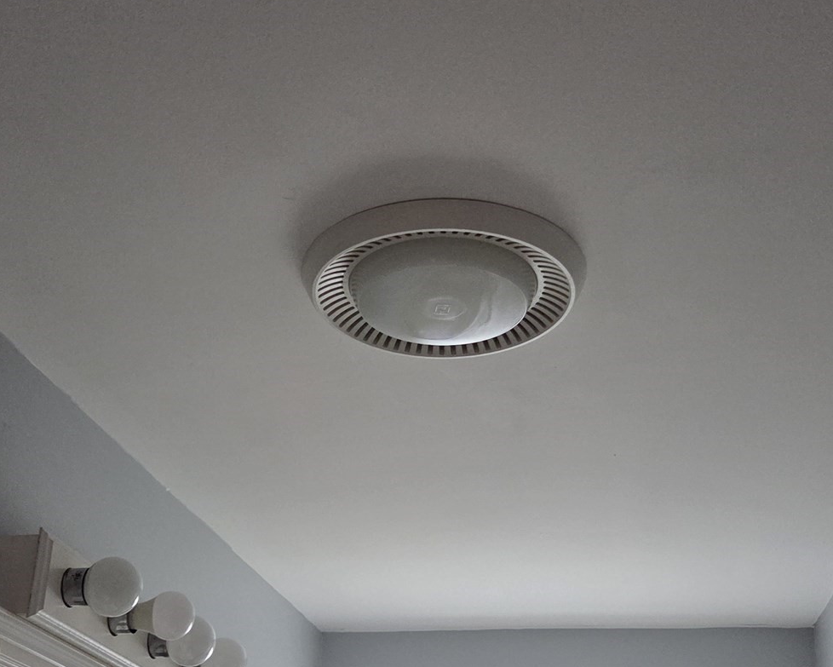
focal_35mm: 47
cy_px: 424
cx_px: 363
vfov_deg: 31.9
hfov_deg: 39.5
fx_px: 1159
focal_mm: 5.4
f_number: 1.8
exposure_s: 1/120
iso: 500
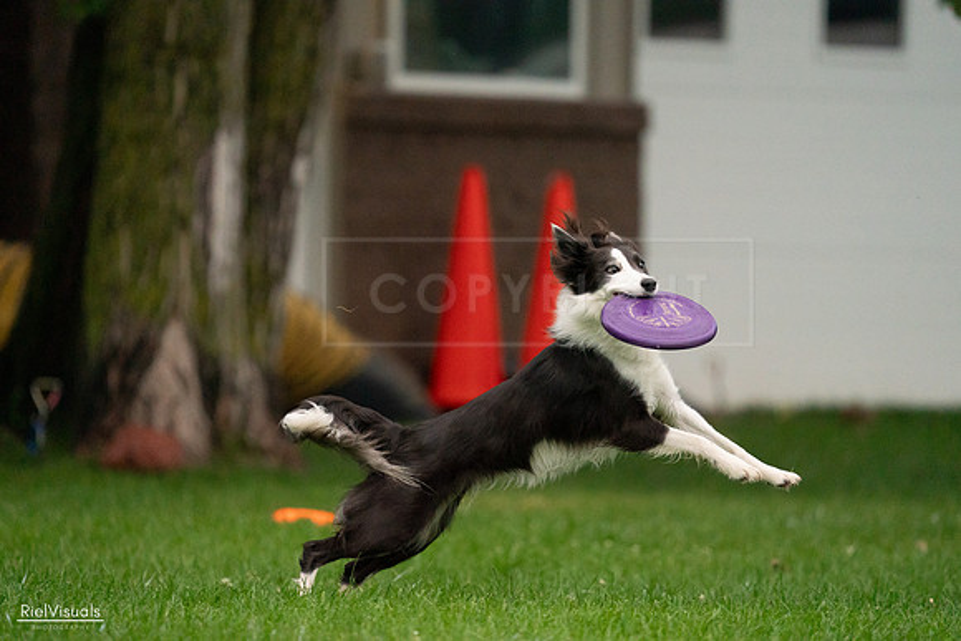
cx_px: 480
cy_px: 320
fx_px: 13350
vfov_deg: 2.8
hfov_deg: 4.1
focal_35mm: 500
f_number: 6.3
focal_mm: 500
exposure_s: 1/1600
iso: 6400
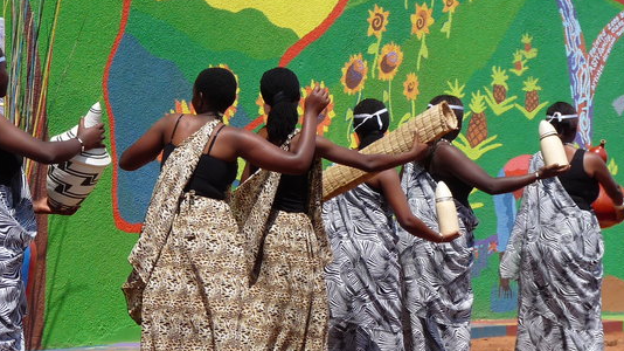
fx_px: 1902
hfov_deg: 18.4
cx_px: 113
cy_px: 85
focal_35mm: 115
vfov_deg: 10.5
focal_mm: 9.8
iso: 100
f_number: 4.5
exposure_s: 1/250
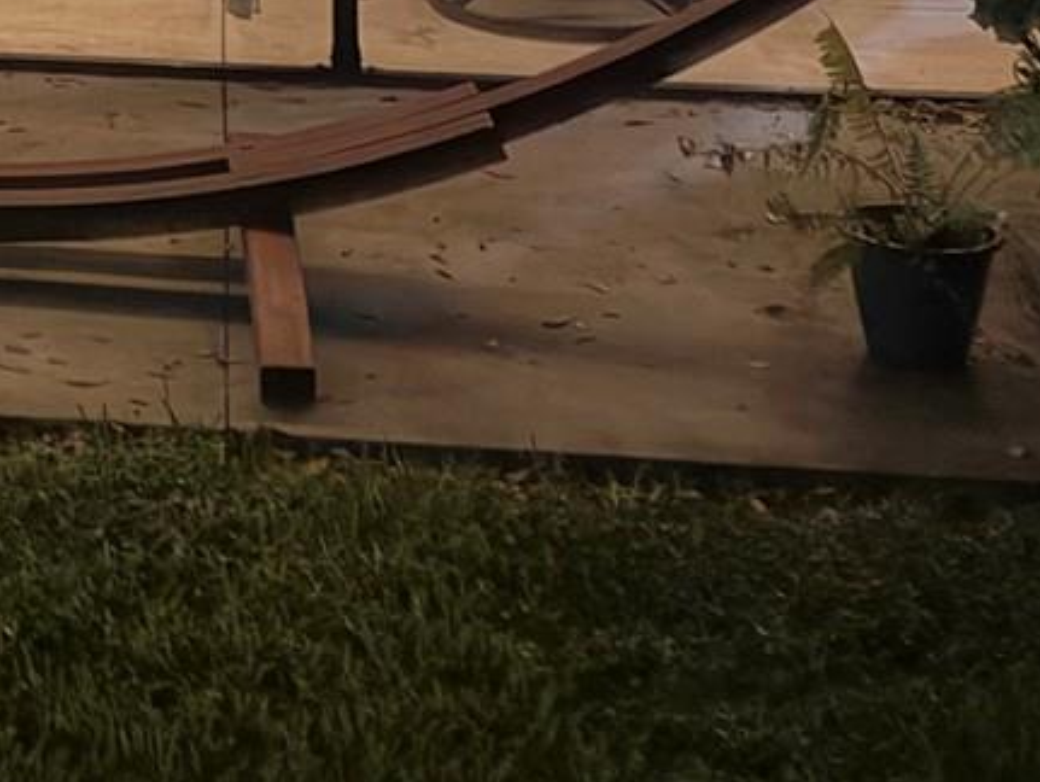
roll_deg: +0.7
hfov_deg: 20.2
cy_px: -485
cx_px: -311
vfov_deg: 15.1
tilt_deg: -2.3
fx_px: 2676
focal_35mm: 89
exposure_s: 1/11
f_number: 1.78
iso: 1000
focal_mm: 6.76
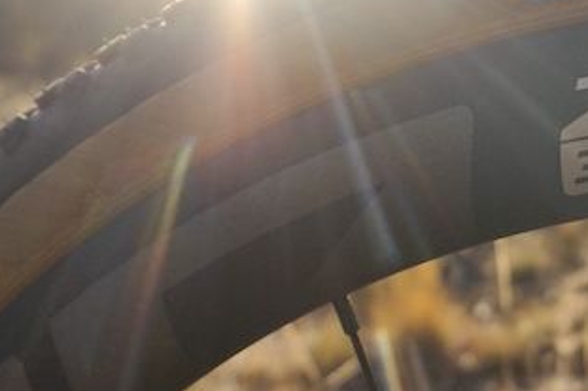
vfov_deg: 15.9
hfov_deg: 22.4
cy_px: 72
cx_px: 671
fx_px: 1388
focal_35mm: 85
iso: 200
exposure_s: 1/1600
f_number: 4.5
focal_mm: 16
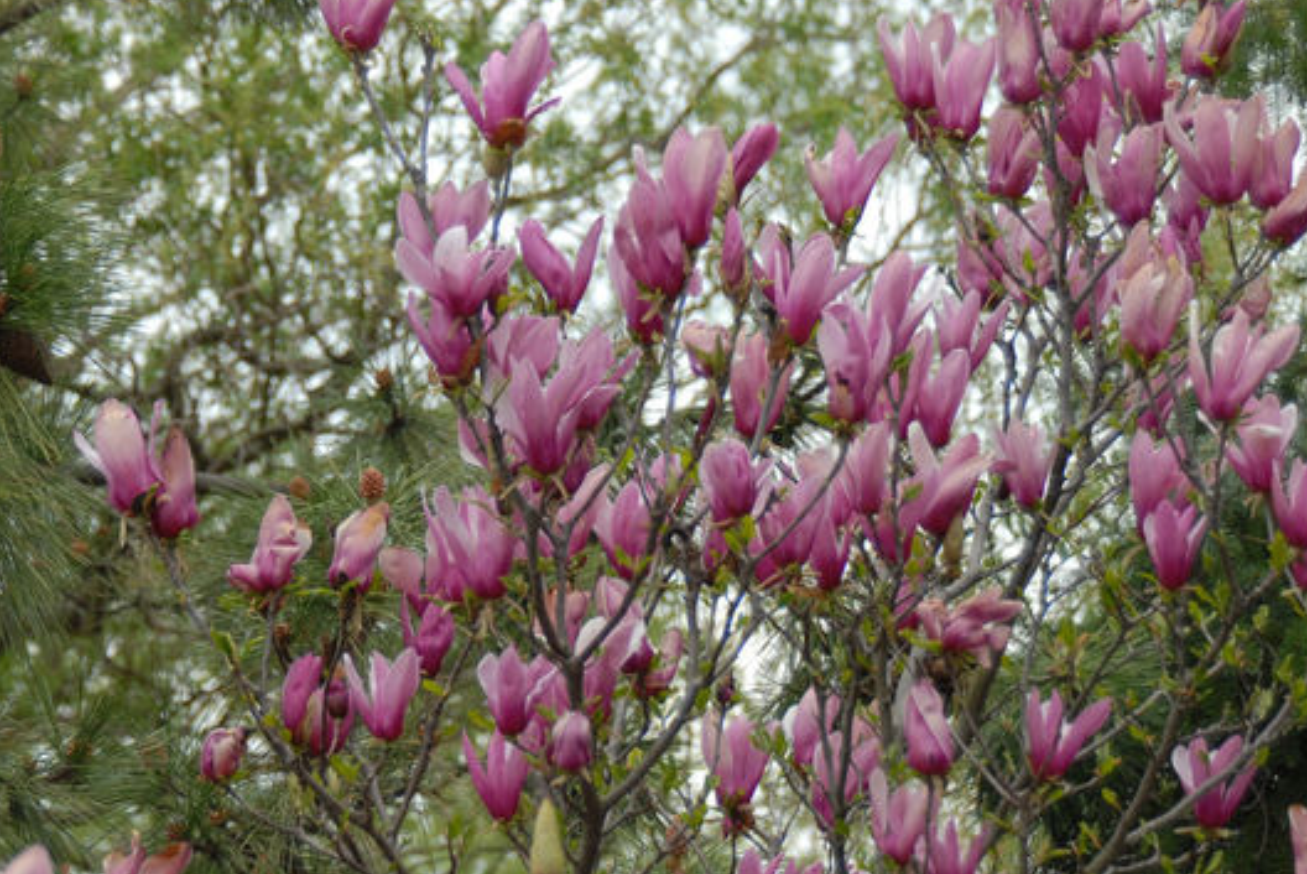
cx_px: 572
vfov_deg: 7.2
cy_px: 470
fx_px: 6971
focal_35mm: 192
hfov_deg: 10.7
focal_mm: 75
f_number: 5.3
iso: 160
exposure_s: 1/200
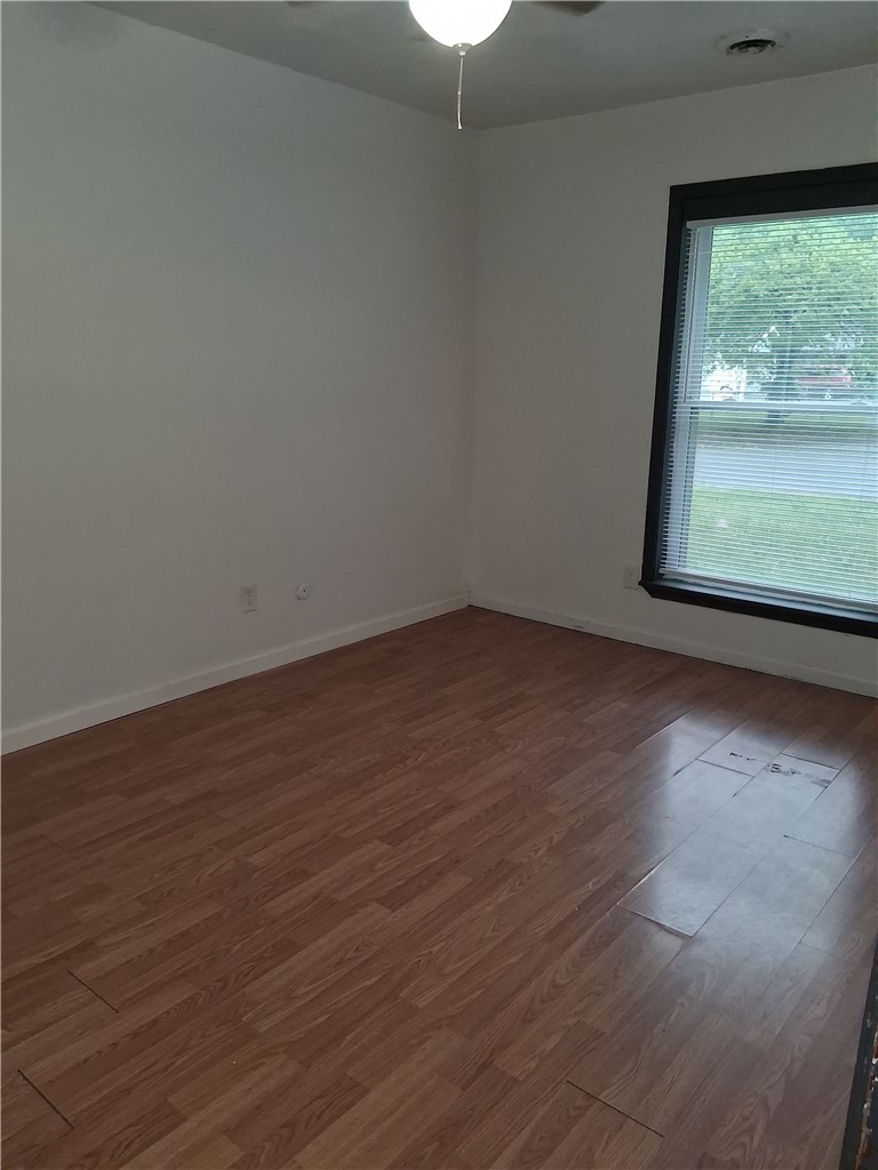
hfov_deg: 53.1
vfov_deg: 67.3
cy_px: 585
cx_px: 439
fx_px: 879
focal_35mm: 26
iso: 400
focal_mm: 3.98
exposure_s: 1/120
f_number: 1.8
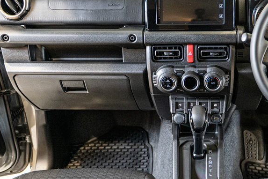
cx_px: 198
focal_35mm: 50
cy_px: 102
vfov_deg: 27.0
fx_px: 372
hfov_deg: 38.7
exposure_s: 1/125
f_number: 2.8
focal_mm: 28
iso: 1600
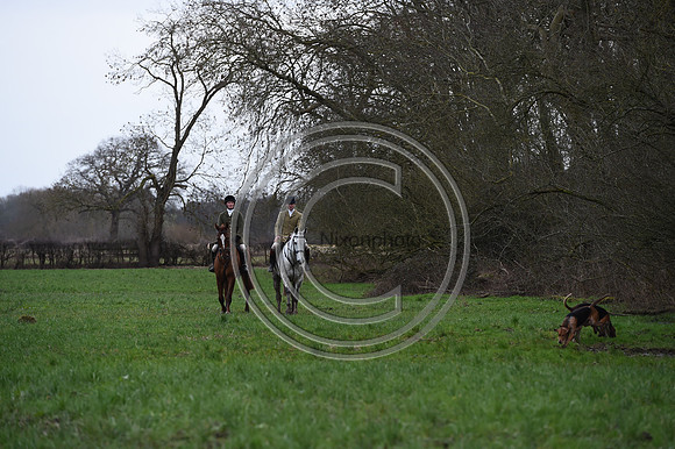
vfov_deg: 6.9
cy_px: 224
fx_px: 3748
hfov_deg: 10.3
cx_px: 338
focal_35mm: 200
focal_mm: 200
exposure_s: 1/1250
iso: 800
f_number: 5.6
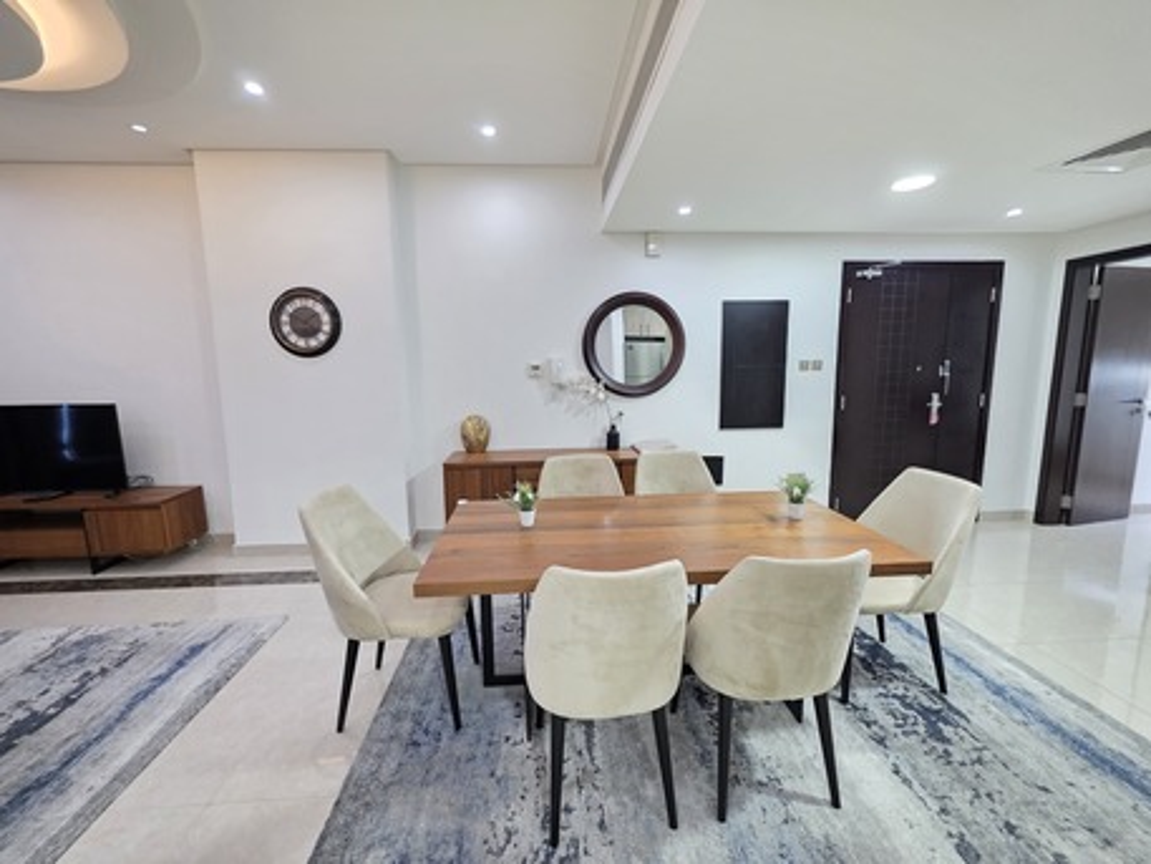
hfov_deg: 106.2
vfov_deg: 89.9
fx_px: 432
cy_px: 432
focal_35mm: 13
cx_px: 576
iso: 500
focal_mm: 2.2
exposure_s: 1/50
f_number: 1.9
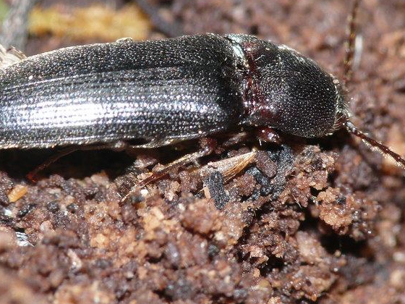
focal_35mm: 640
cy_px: 106
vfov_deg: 2.3
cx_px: 201
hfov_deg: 3.1
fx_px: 7488
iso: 200
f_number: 9
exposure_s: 1/30
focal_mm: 88.8
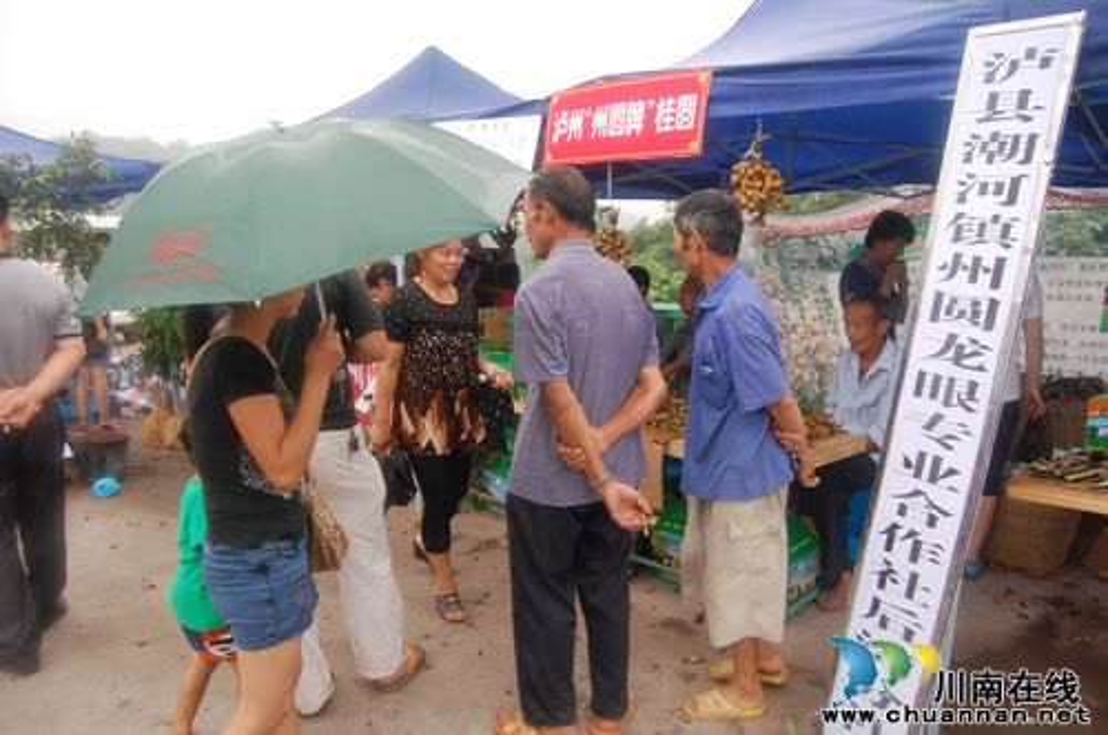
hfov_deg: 67.4
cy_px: 368
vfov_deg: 47.8
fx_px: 830
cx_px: 554
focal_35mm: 27
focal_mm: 18
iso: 800
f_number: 5
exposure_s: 1/100
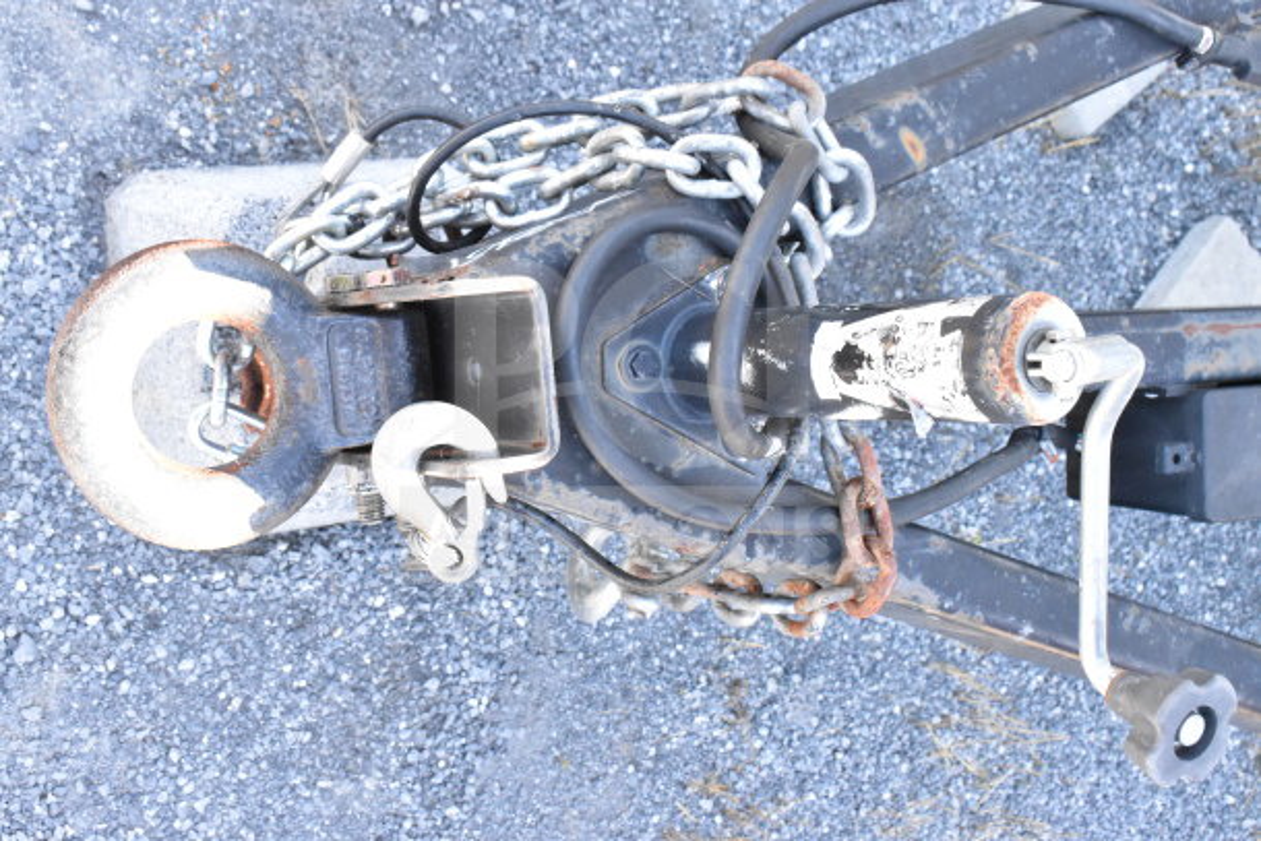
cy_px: 420
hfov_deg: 38.9
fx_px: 1787
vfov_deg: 26.5
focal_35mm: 51
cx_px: 630
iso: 6400
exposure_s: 1/500
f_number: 11
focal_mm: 34
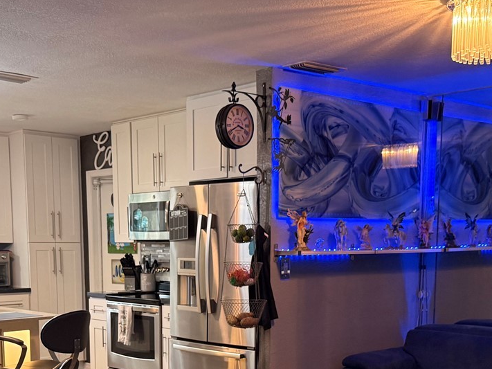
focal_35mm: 54
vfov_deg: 26.0
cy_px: 345
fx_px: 767
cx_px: 203
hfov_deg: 35.5
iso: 250
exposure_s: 1/60
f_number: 1.78
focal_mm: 6.76
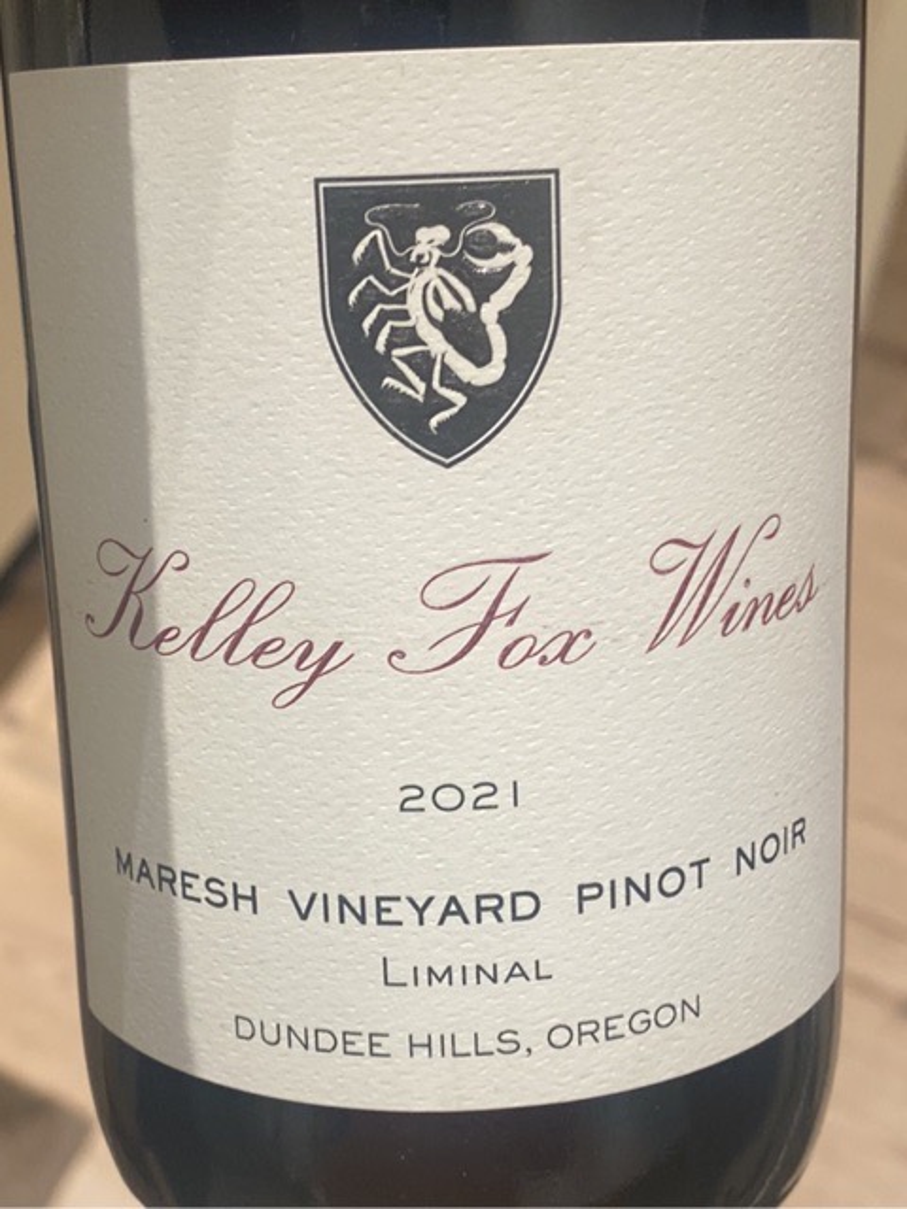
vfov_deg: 32.2
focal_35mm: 60
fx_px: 2096
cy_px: 604
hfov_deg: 24.4
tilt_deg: -55.1
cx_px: 454
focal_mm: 4.25
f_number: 1.8
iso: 100
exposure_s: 1/50
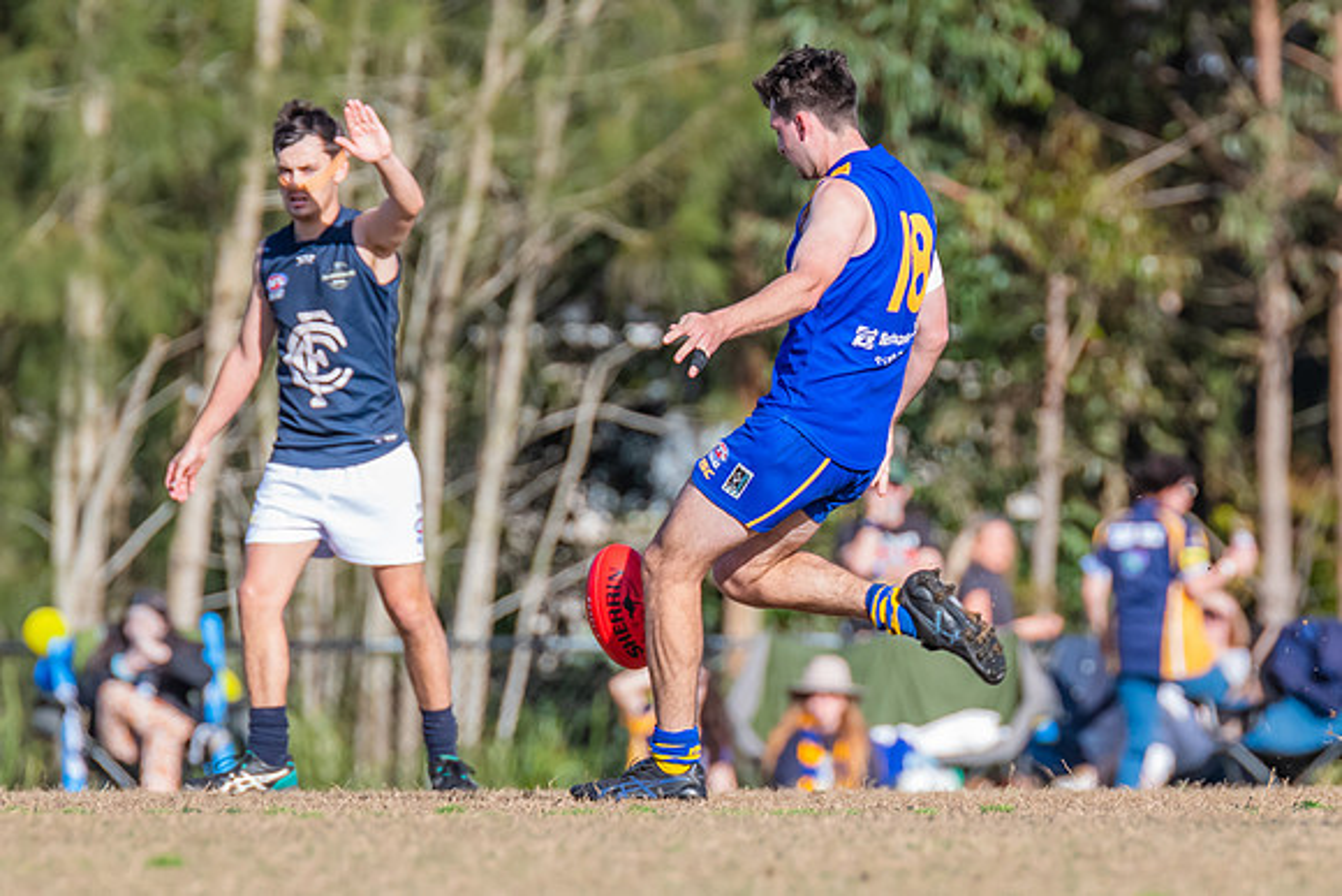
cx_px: 844
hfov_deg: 2.6
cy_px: 246
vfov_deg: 1.7
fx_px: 29412
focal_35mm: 789
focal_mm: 420
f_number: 7.1
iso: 800
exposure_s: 1/2000
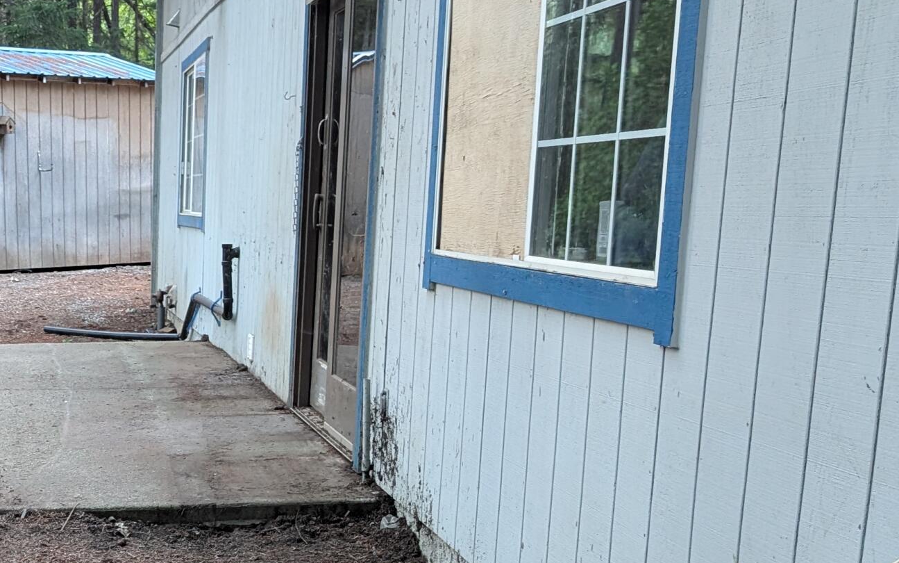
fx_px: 1446
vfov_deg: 21.6
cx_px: 141
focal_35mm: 59
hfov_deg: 33.2
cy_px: 489
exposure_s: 1/57.1
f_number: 1.68
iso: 409
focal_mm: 6.9
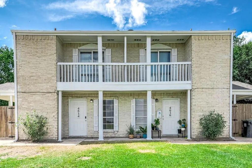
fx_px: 98
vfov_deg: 81.2
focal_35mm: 14
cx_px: 126
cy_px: 84
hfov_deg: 104.2
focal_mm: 14
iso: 100
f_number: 11
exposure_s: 1/80
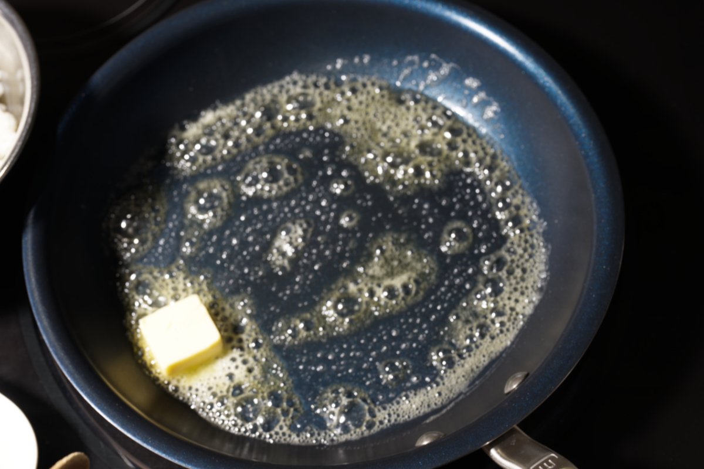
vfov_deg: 29.9
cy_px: 234
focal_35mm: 45
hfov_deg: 43.6
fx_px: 880
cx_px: 352
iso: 100
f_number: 8
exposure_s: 1/80
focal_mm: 45
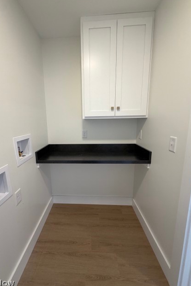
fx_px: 119
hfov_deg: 77.0
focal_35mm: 15
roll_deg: +1.3
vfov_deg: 100.4
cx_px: 84
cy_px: 142
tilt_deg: -8.9
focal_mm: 2.22
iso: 200
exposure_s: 1/60
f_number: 2.2
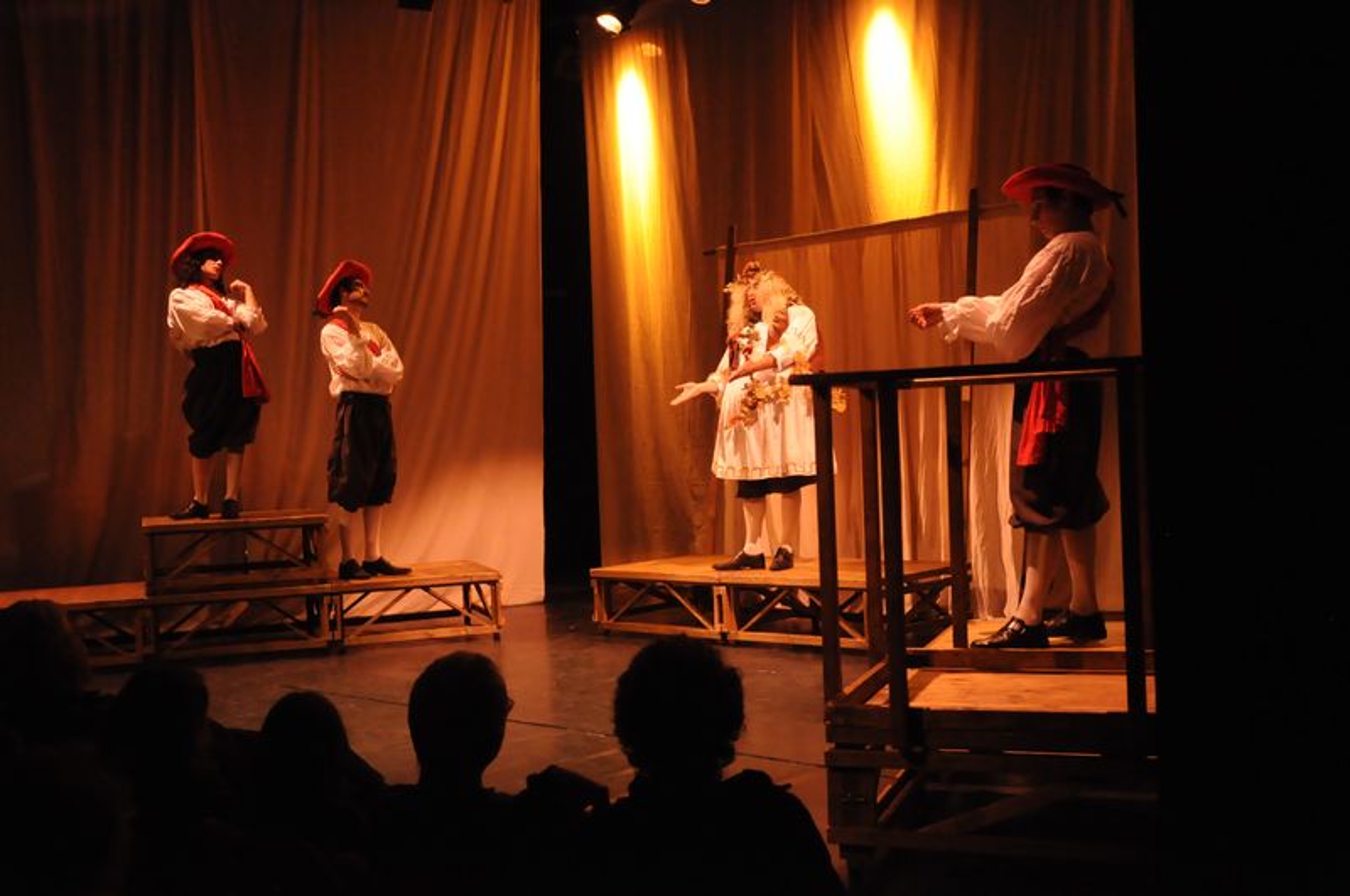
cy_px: 448
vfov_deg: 34.1
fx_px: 1460
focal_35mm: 39
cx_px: 675
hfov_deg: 49.6
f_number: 4.5
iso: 3200
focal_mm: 26
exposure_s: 1/80
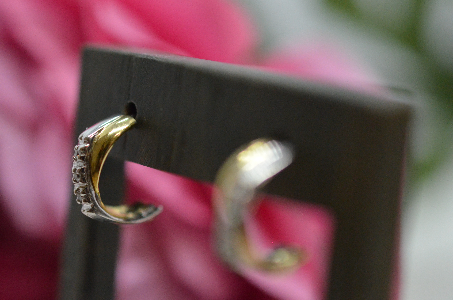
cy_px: 181
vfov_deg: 17.2
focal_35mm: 79
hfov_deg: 25.7
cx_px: 191
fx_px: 992
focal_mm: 40
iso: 3200
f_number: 4
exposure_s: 1/2500
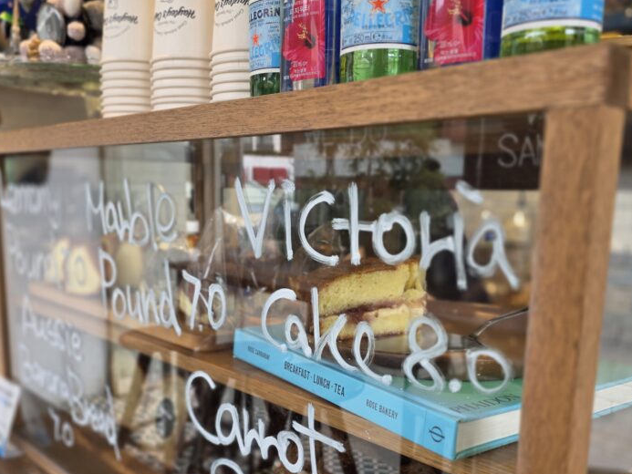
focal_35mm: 34
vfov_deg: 41.6
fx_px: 621
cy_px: 291
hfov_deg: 53.9
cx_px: 288
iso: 80
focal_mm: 6.25
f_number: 1.7
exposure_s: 1/120
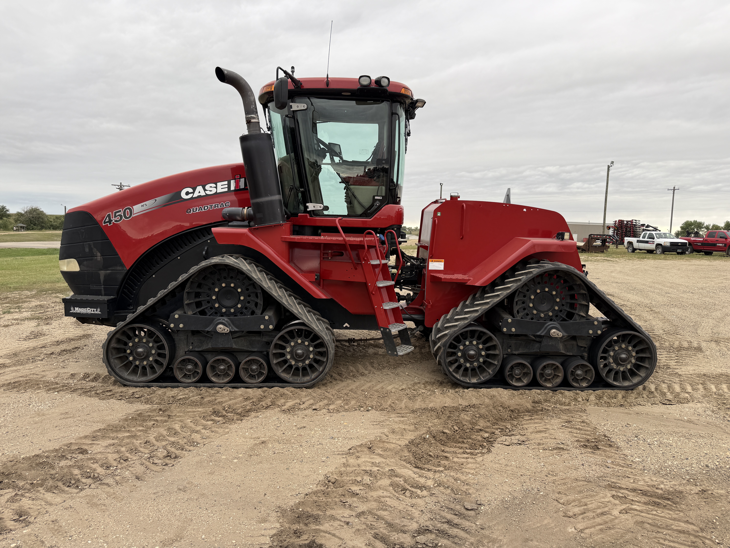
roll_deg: -1.8
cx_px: 365
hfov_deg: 71.6
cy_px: 274
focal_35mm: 24
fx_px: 506
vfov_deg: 56.8
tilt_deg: -4.9
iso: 80
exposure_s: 1/470
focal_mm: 6.76
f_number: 1.78
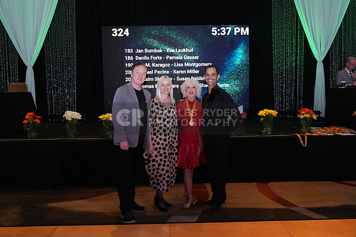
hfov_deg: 60.3
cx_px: 178
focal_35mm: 31
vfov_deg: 42.3
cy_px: 118
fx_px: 307
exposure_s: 1/250
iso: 1600
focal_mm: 31
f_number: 4
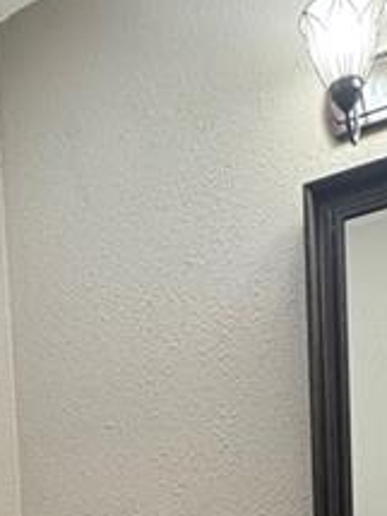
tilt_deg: -4.3
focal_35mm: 50
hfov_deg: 29.1
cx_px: 216
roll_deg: +1.8
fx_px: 746
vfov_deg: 29.2
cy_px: 706
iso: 400
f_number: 2.2
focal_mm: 2.22
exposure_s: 1/60
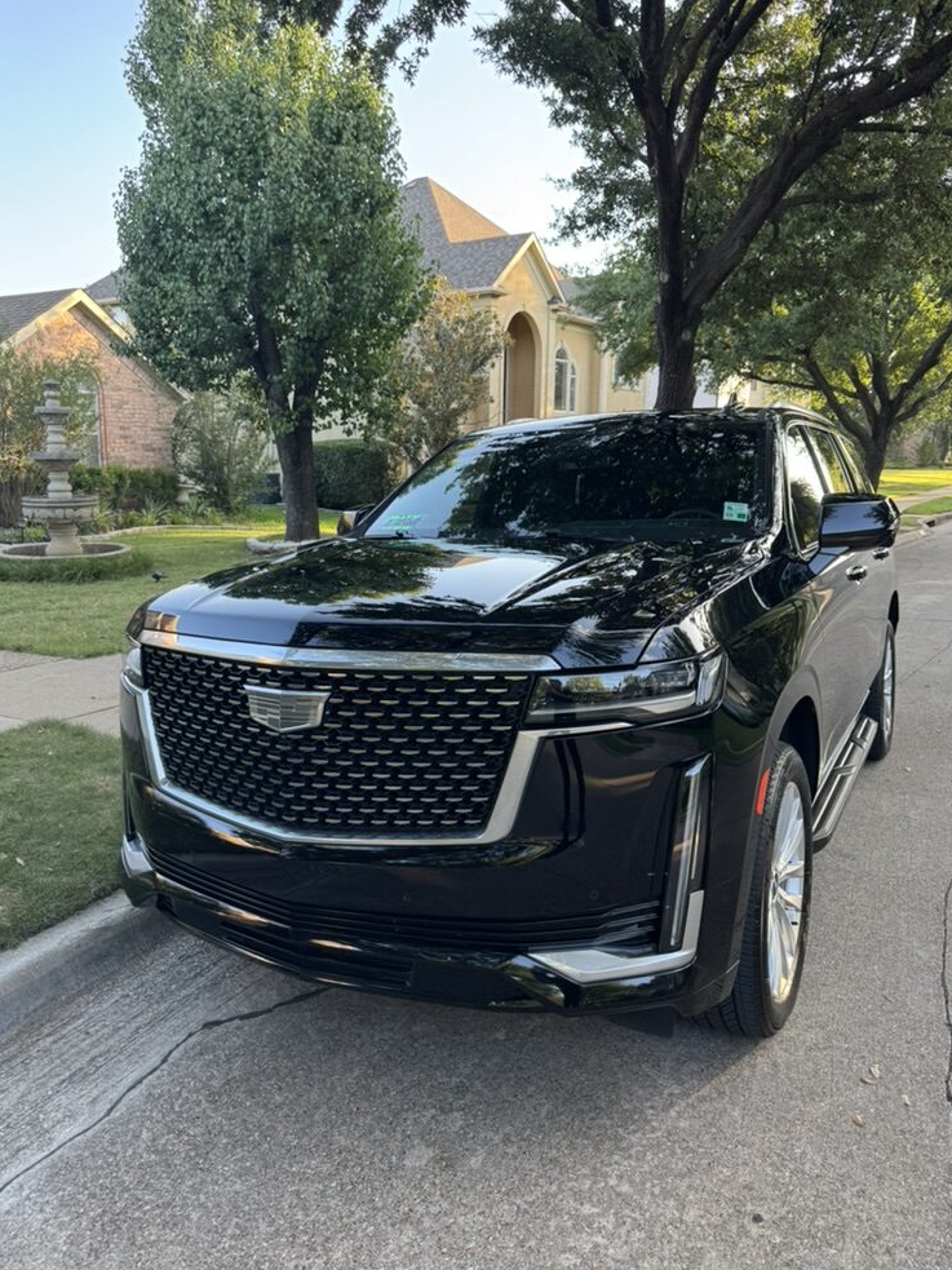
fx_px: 917
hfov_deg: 54.9
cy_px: 621
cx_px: 483
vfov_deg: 69.4
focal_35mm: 25
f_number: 1.78
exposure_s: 1/121
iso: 64
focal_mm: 6.76
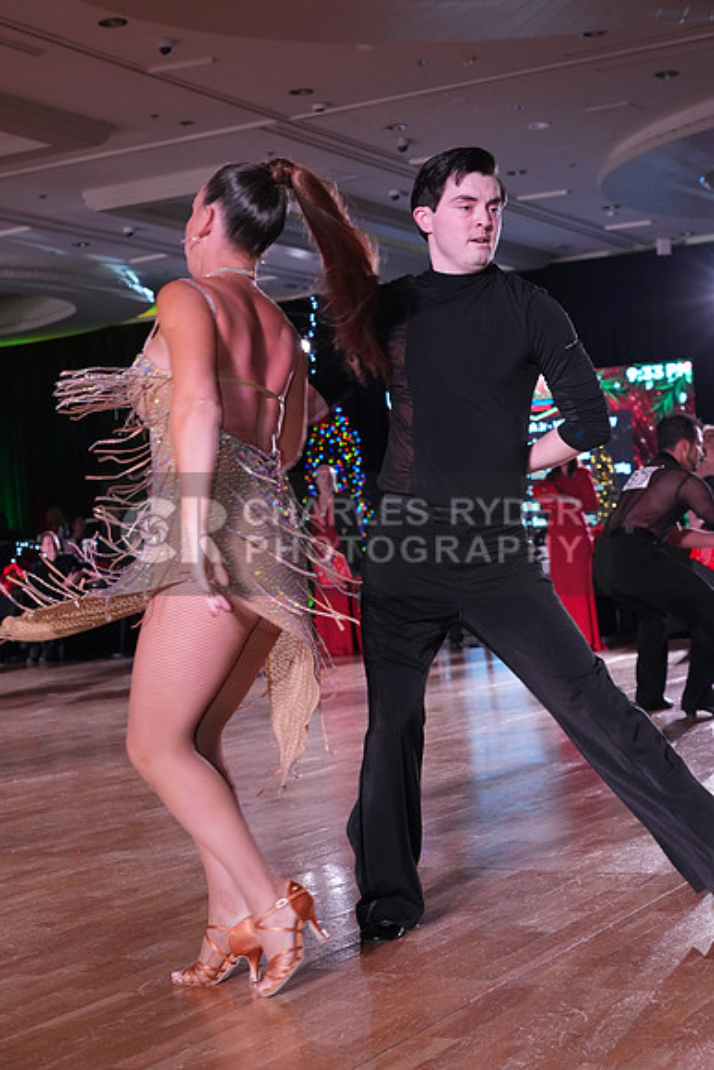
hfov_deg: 23.0
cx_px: 357
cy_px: 535
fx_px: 1754
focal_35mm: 59
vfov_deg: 33.9
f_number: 6.3
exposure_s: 1/200
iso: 4000
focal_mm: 59
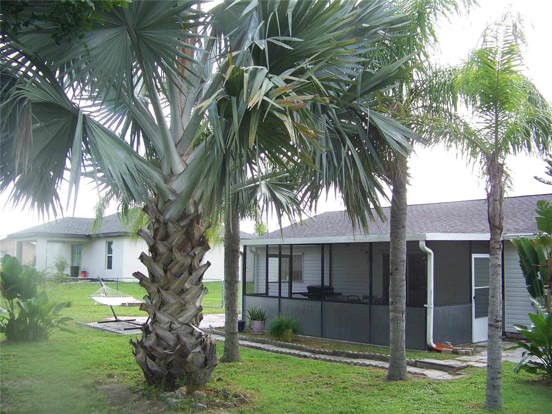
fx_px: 574
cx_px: 276
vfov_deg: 39.7
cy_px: 207
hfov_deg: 51.4
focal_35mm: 36
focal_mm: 5.85
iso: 64
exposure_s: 1/125
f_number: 2.8
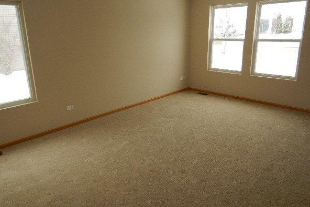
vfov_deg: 47.8
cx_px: 148
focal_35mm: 27
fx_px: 232
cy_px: 91
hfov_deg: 67.4
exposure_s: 1/250
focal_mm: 4.3
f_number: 2.8
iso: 125
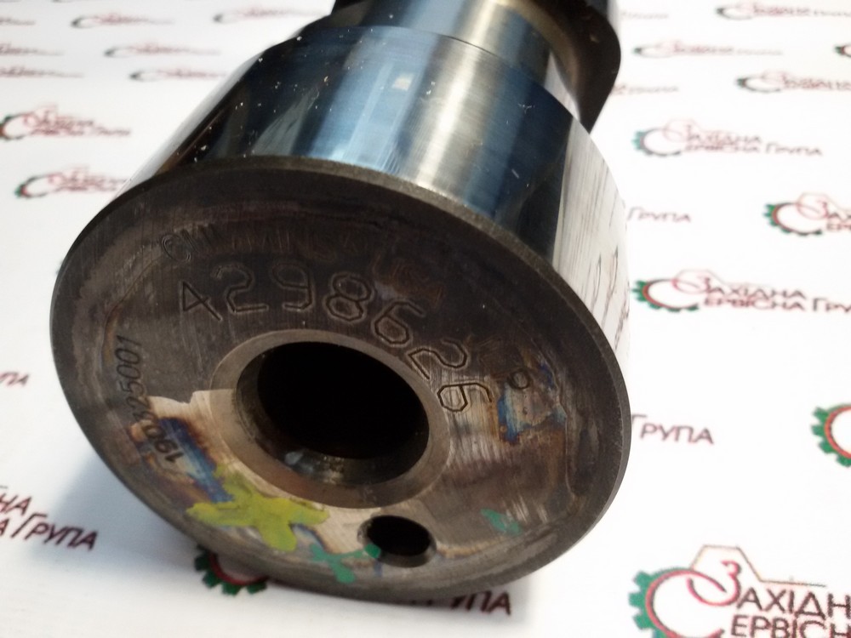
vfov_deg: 45.4
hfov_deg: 58.4
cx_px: 426
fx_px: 762
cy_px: 319
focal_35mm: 31
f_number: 2.4
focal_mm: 2.93
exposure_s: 1/33
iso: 160
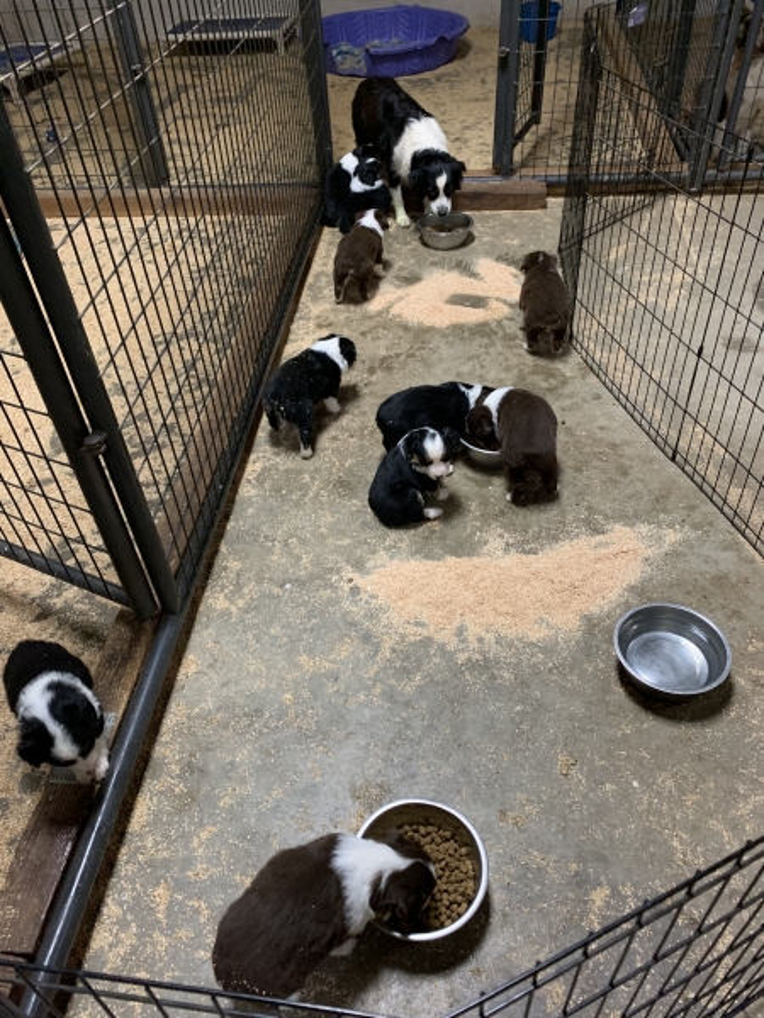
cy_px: 509
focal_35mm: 26
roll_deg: +5.2
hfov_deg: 53.1
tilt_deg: -41.1
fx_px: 765
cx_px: 382
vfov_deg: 67.3
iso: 320
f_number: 1.8
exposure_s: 1/40
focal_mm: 4.25
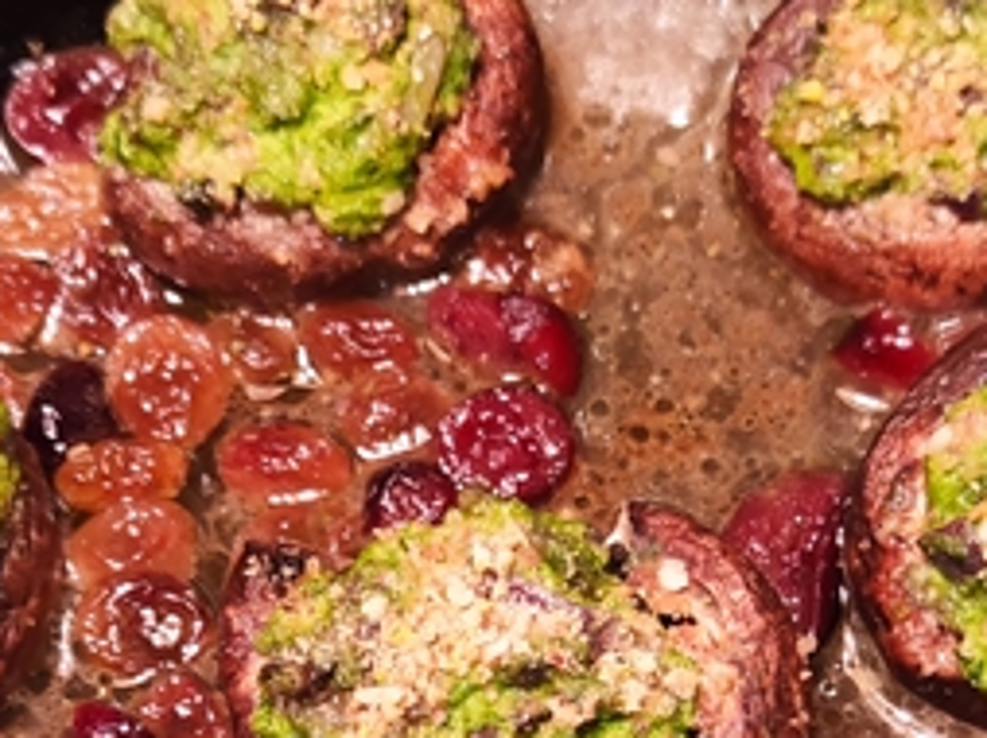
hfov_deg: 32.7
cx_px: 581
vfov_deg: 23.3
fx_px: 1681
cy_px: 800
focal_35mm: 59
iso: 723
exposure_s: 1/33
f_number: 1.69
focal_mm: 6.72
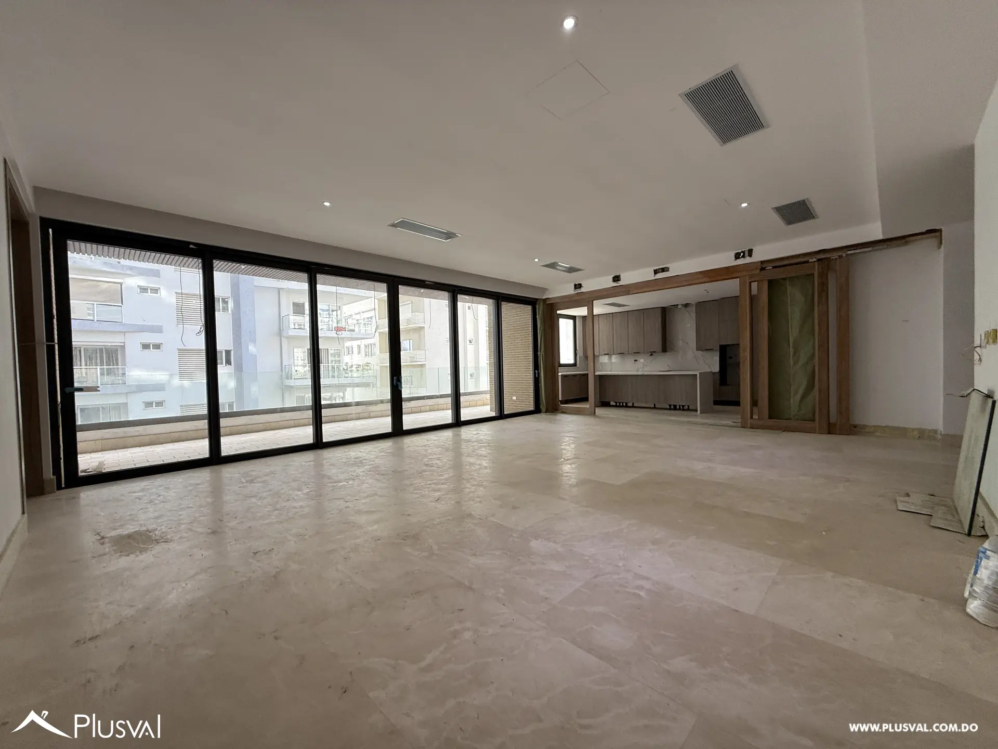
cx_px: 499
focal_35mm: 14
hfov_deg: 102.1
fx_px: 404
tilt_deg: -1.7
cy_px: 374
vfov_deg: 85.7
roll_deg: +1.8
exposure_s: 1/111
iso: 50
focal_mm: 2.22
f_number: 2.2
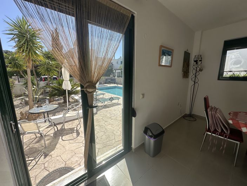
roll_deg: +1.5
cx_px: 124
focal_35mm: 14
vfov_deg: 85.7
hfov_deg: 102.1
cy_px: 93
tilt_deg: -9.5
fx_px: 100
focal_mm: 2.22
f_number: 2.2
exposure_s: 1/988
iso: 40
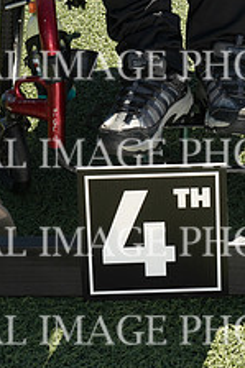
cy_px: -67
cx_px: 169
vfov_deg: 15.4
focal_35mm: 128
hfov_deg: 10.7
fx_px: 1312
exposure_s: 1/125
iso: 100
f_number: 8
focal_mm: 33
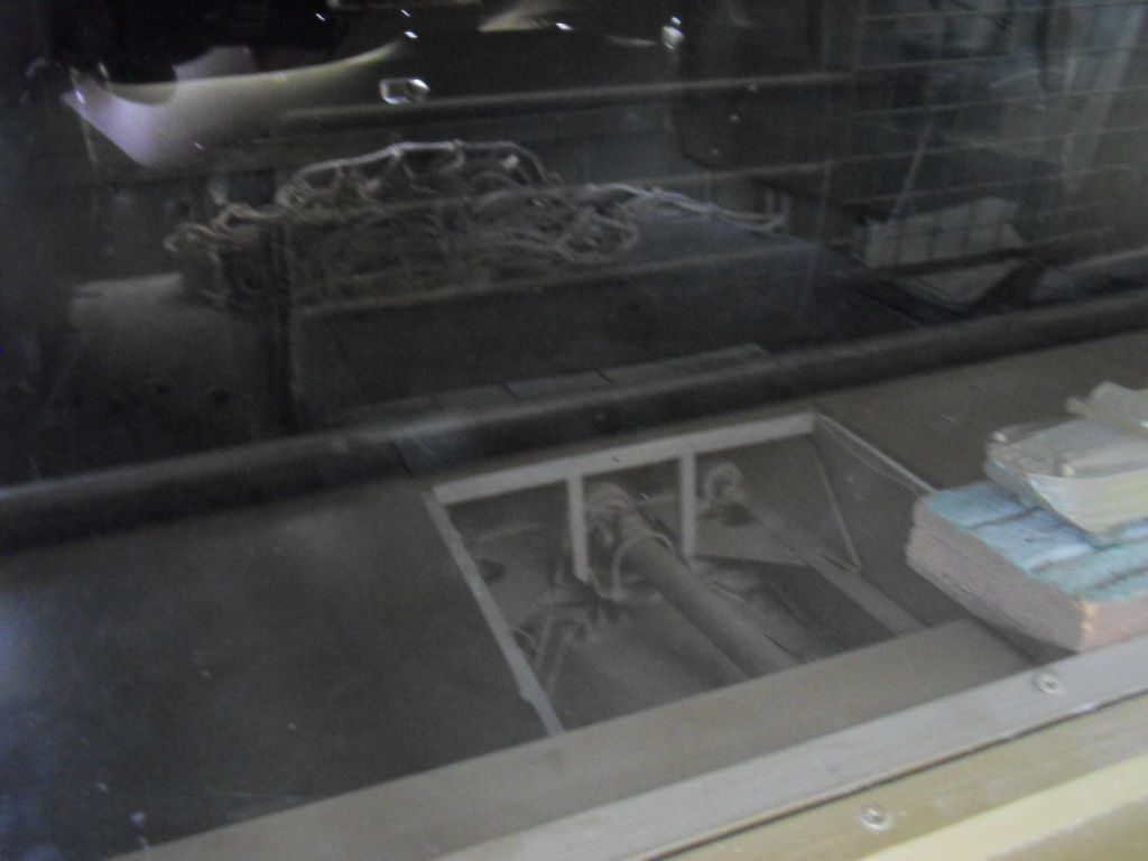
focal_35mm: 31
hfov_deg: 58.4
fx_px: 1028
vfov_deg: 45.4
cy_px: 430
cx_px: 574
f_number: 3.7
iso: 640
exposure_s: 1/8
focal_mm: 5.6
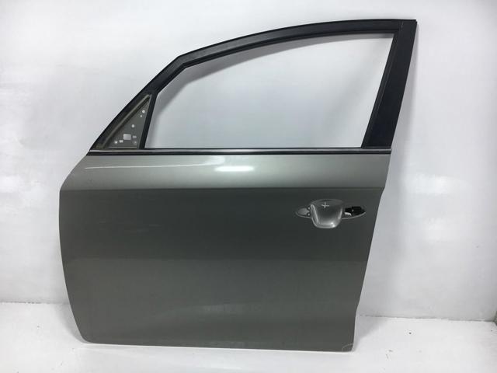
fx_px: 416
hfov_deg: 61.7
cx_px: 248
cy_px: 186
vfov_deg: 48.2
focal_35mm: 29
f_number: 2.2
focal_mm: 4.15
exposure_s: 1/251
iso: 25
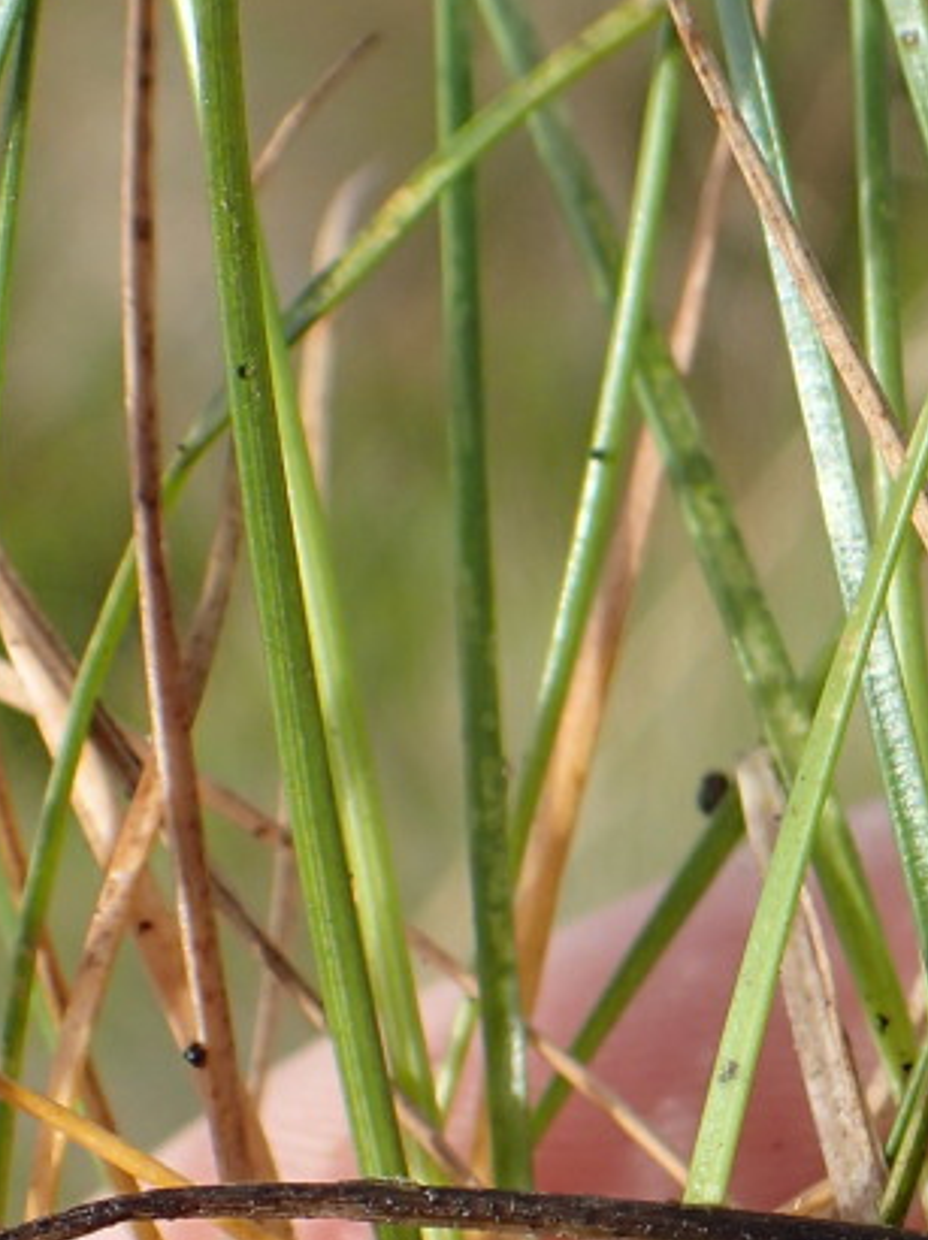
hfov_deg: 14.1
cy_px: 739
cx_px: 1276
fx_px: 3578
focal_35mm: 100
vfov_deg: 19.6
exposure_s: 1/640
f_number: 3.2
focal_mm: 5.5
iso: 100
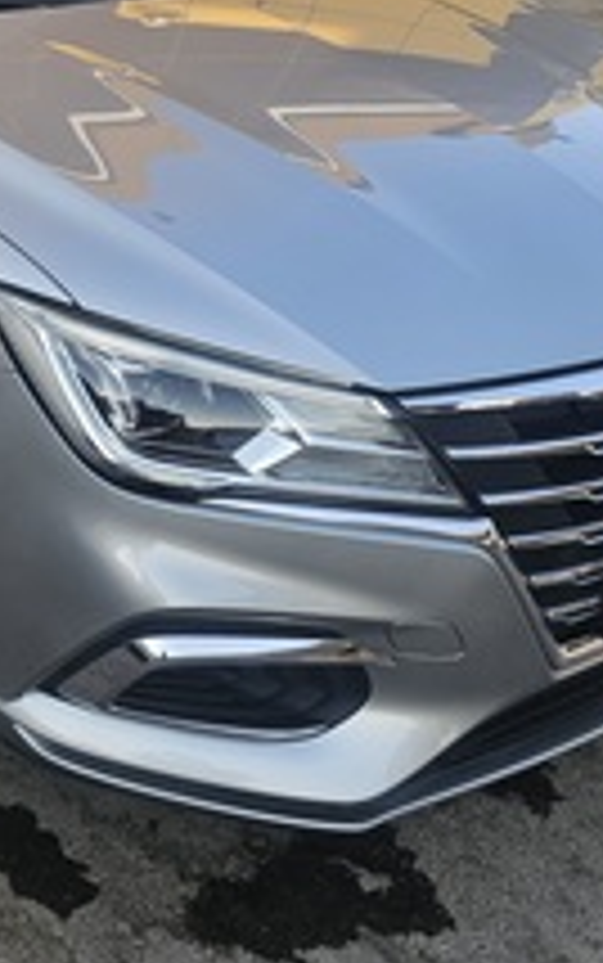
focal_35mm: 52
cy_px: 47
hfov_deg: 23.8
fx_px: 1365
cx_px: 2
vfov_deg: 35.8
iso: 25
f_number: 1.7
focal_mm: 6.3
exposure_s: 1/182
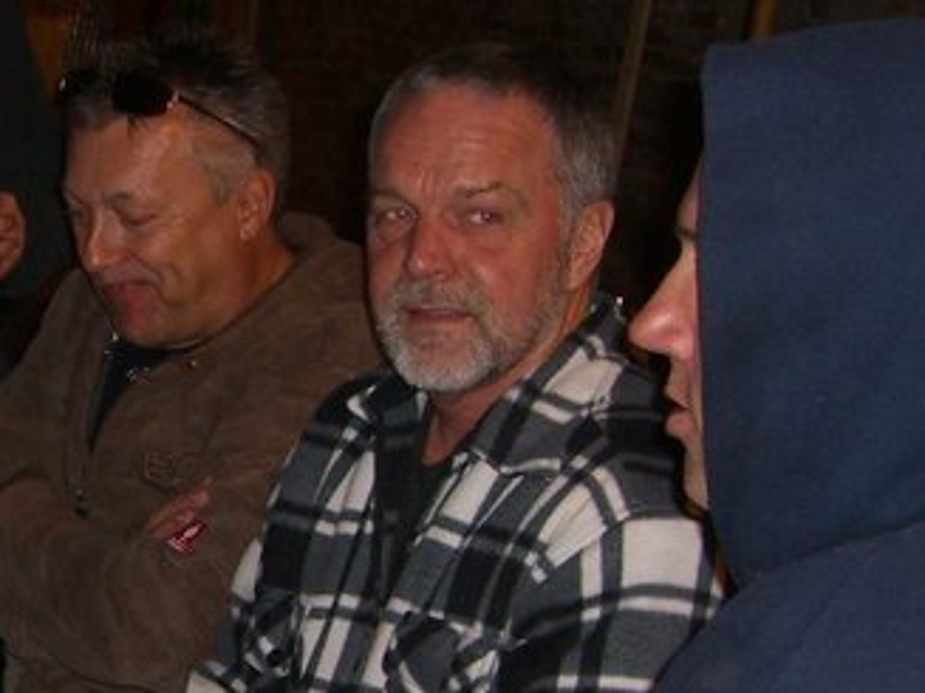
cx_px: -122
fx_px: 3179
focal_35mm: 119
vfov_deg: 12.4
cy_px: 475
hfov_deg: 16.0
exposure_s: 1/60
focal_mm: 7.9
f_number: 2.8
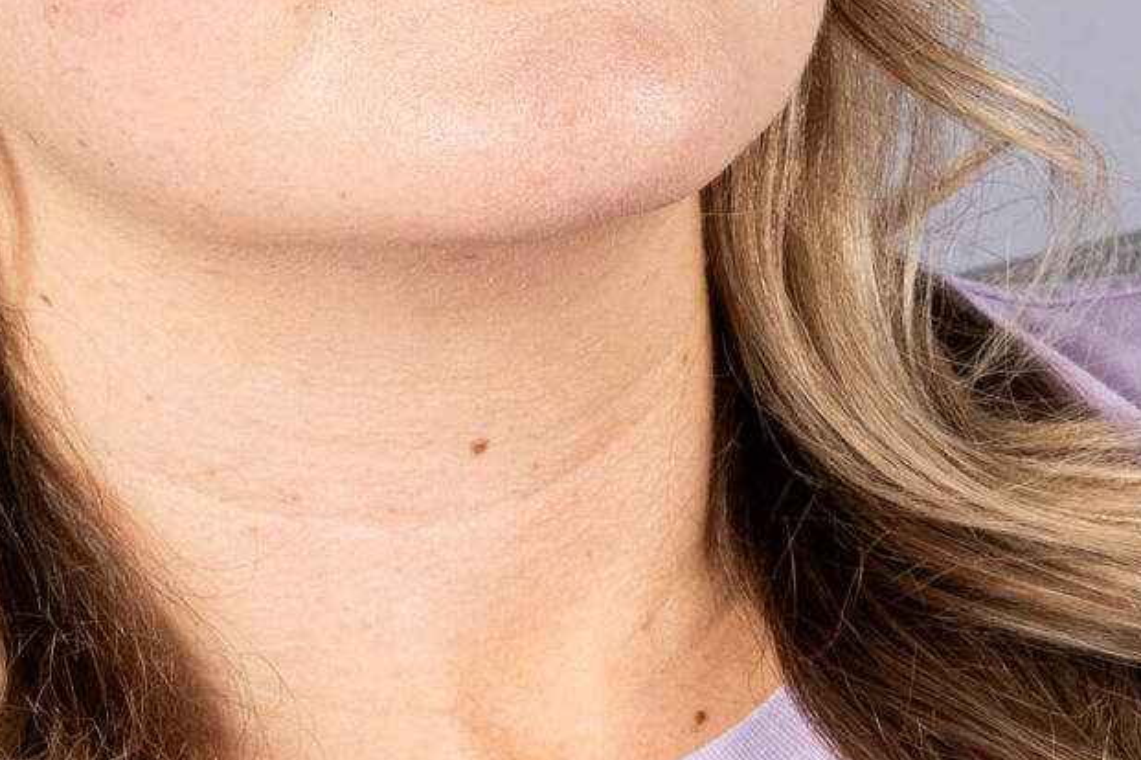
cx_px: 399
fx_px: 7321
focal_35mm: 231
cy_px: -184
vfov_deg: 5.9
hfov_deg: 8.9
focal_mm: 56
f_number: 16
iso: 200
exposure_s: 1/200
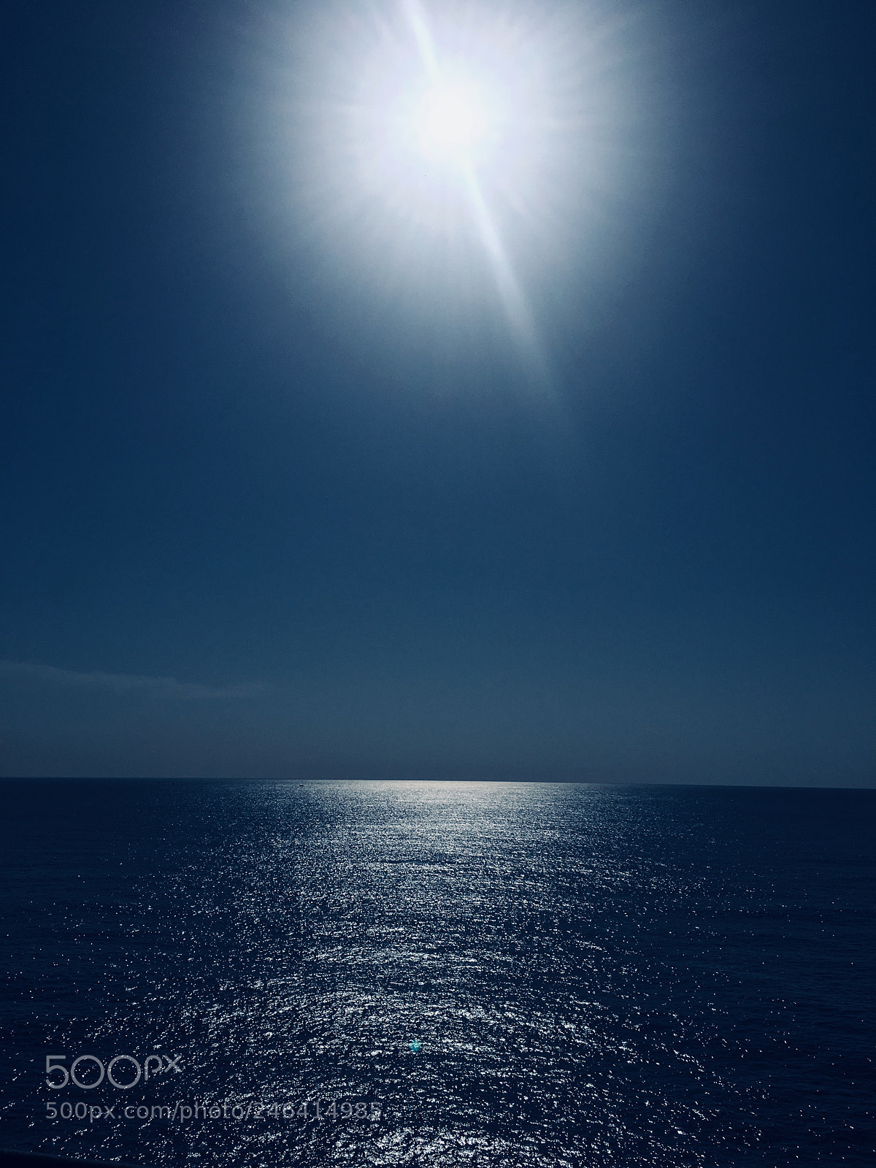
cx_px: 438
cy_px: 584
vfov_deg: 61.7
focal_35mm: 29
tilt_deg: +12.7
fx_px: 979
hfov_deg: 48.2
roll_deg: +0.2
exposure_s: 1/19231
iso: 25
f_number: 2.2
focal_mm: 4.15
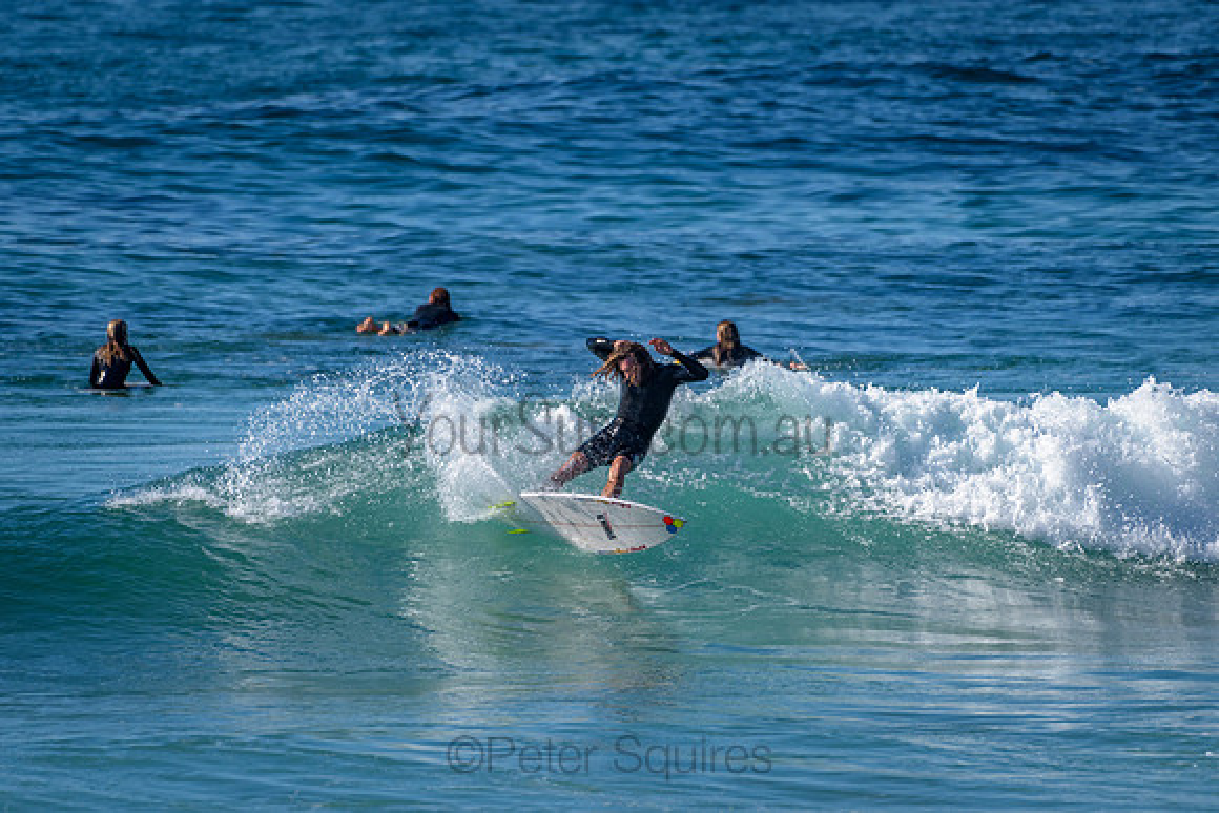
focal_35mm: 613
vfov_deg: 2.2
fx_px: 20754
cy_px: 406
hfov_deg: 3.4
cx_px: 610
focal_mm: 500
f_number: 5.6
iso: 160
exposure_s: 1/2000
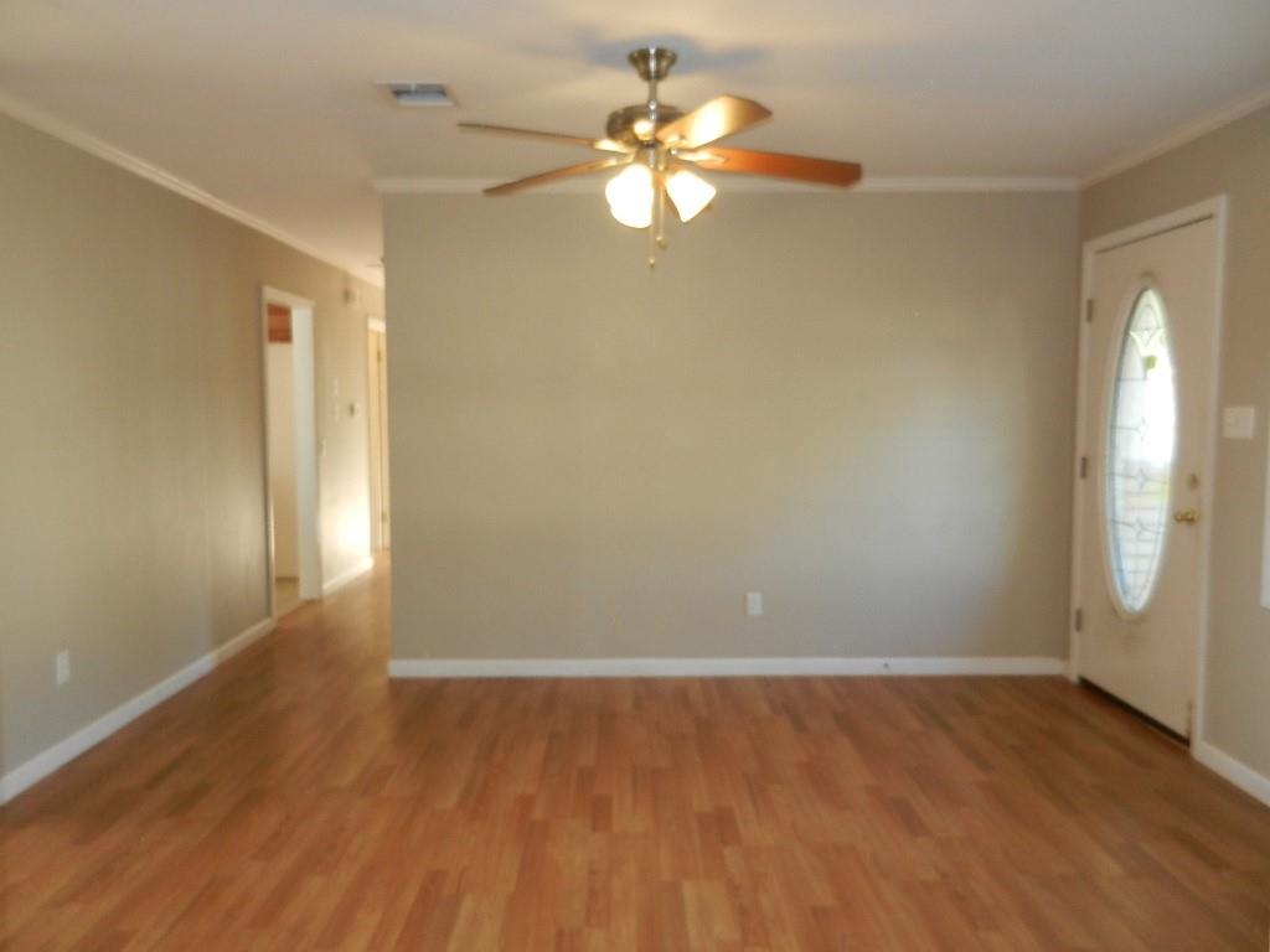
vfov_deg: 54.9
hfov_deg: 69.4
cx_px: 635
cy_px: 476
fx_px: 917
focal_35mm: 25
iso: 200
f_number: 3.5
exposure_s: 1/30
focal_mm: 4.5
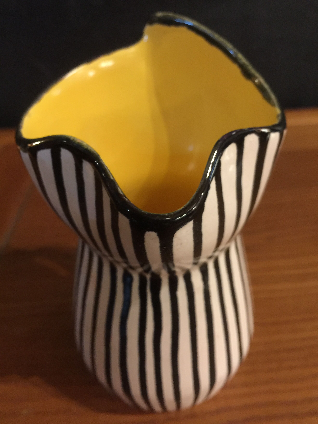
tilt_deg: -32.1
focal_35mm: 29
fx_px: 355
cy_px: 212
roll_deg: +4.1
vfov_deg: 61.7
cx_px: 159
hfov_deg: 48.2
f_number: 2.2
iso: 125
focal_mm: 4.15
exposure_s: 1/10
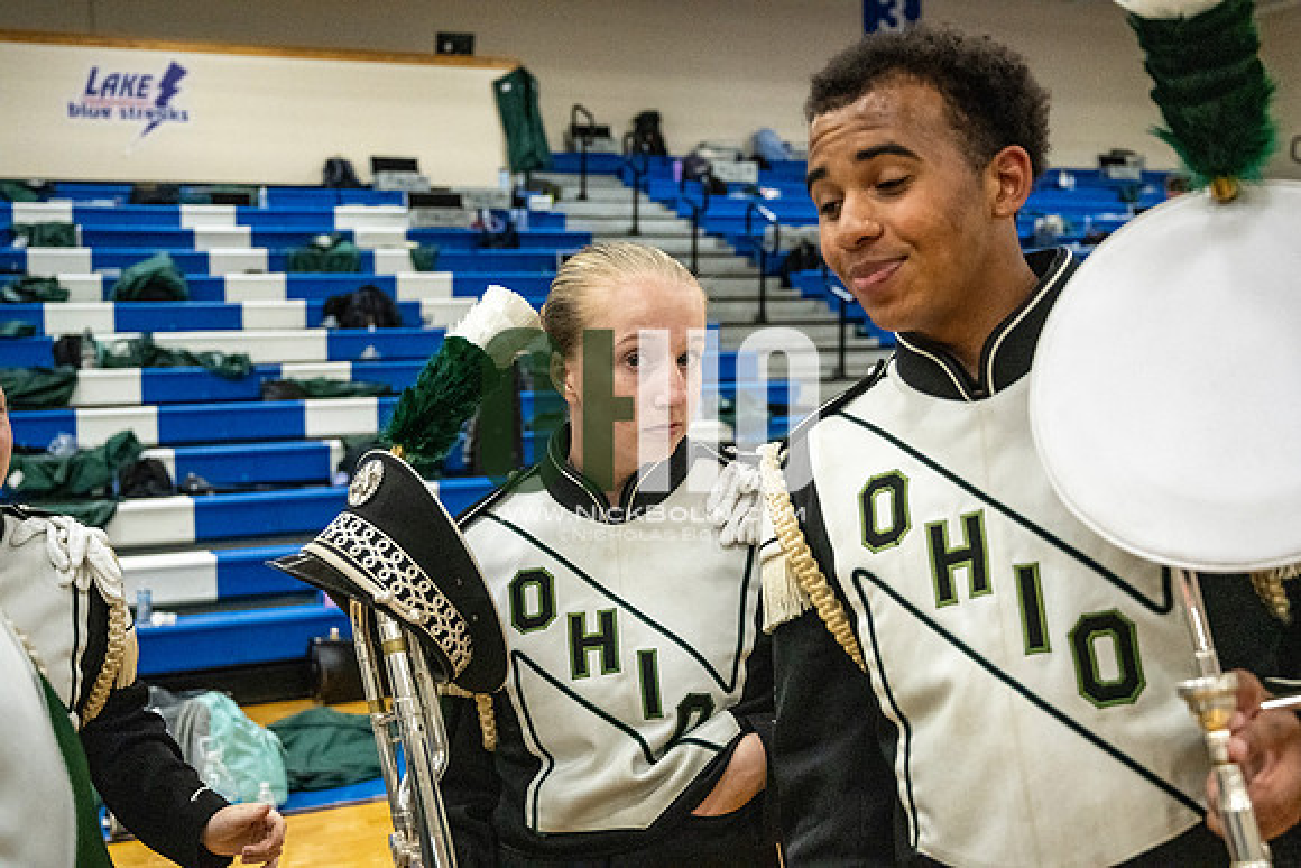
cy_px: 434
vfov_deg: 32.6
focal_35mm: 41
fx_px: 1482
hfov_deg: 47.4
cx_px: 650
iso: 8000
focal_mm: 41
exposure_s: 1/800
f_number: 4
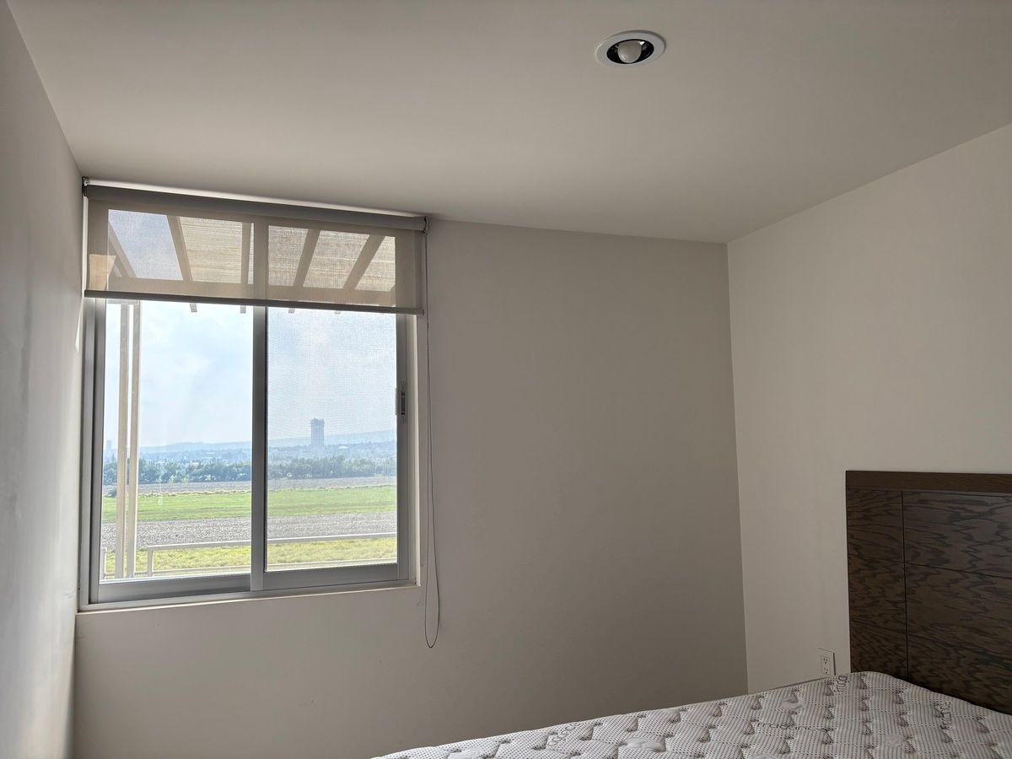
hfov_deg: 67.3
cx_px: 506
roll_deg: -1.3
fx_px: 760
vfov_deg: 53.1
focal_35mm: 26
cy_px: 380
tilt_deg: +4.3
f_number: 1.6
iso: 64
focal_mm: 5.96
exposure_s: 1/1048
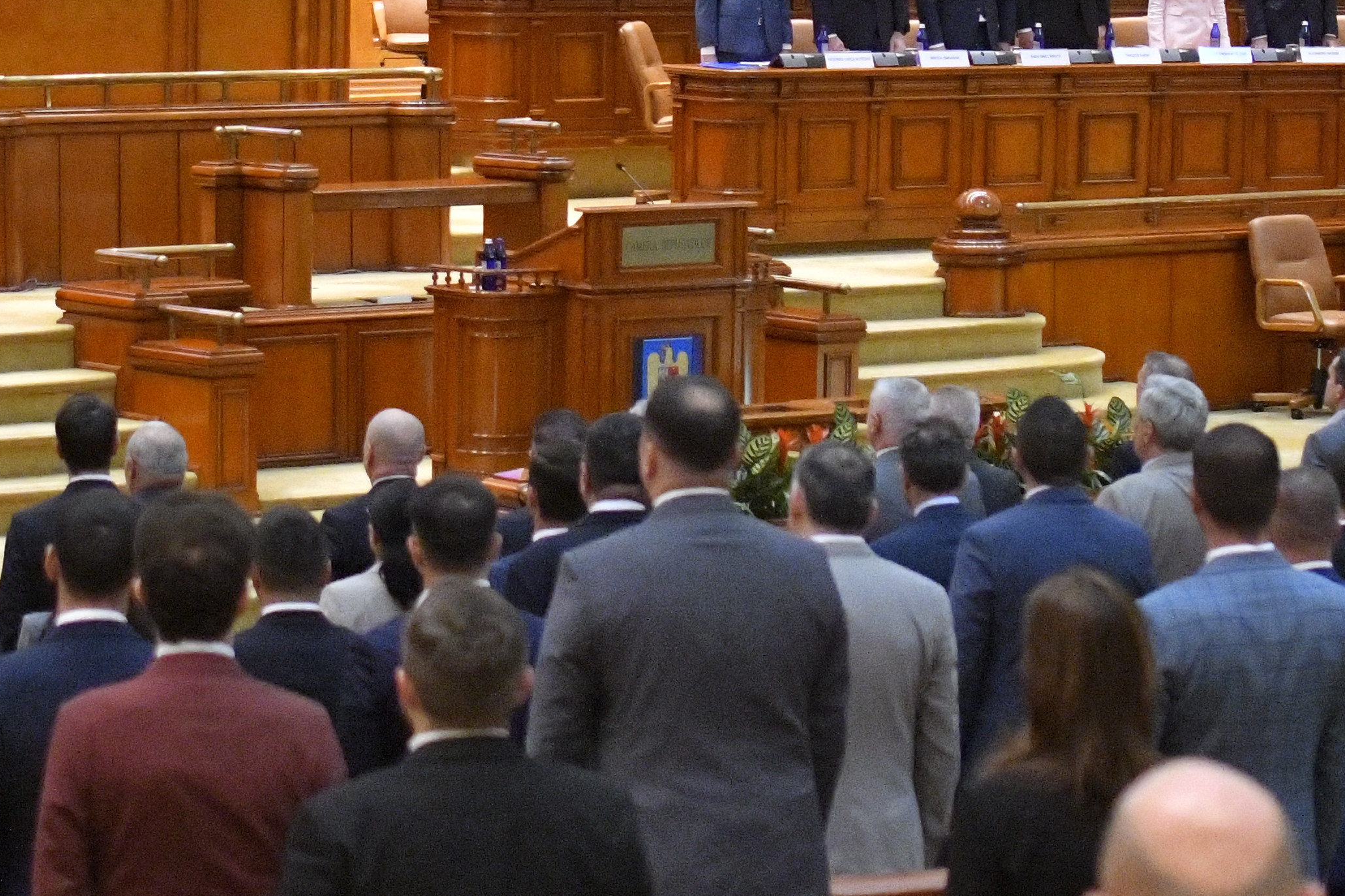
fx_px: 5230
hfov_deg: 14.6
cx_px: 585
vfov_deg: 9.8
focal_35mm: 140
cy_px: 174
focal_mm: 35
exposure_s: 1/800
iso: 5000
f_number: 2.8
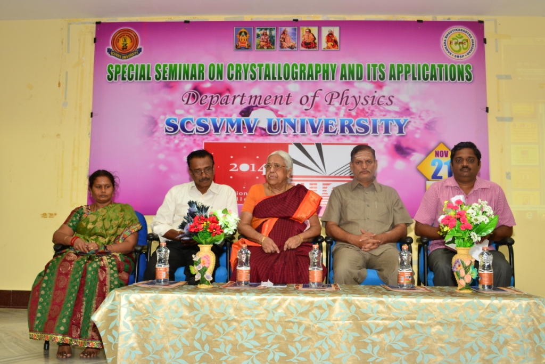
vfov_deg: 40.0
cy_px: 182
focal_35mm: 33
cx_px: 272
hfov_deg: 57.2
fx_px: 500
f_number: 6.3
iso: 400
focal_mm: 22
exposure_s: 1/50
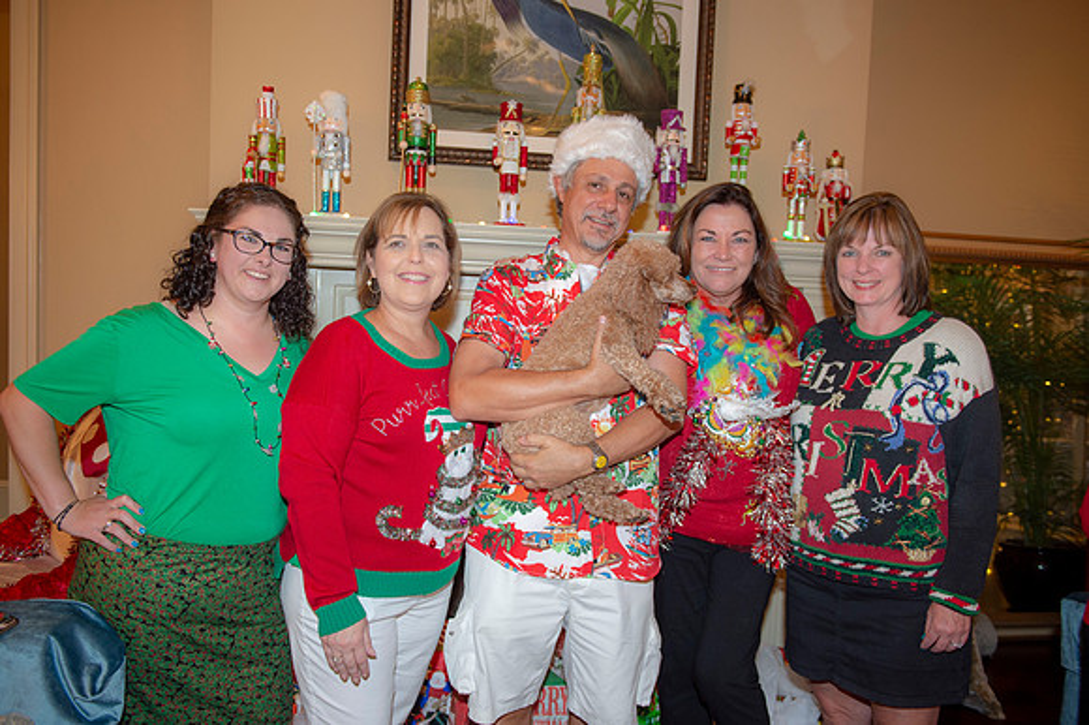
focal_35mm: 29
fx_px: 877
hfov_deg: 63.7
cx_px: 544
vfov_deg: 44.9
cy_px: 362
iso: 800
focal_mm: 29
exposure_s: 1/60
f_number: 3.5
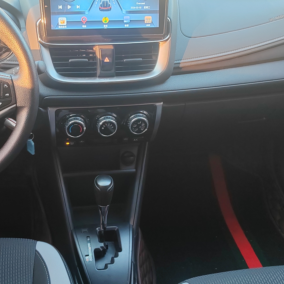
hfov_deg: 34.3
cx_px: 94
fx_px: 455
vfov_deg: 34.7
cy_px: 138
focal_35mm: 49
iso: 640
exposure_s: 1/50
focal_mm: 5.52
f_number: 1.9
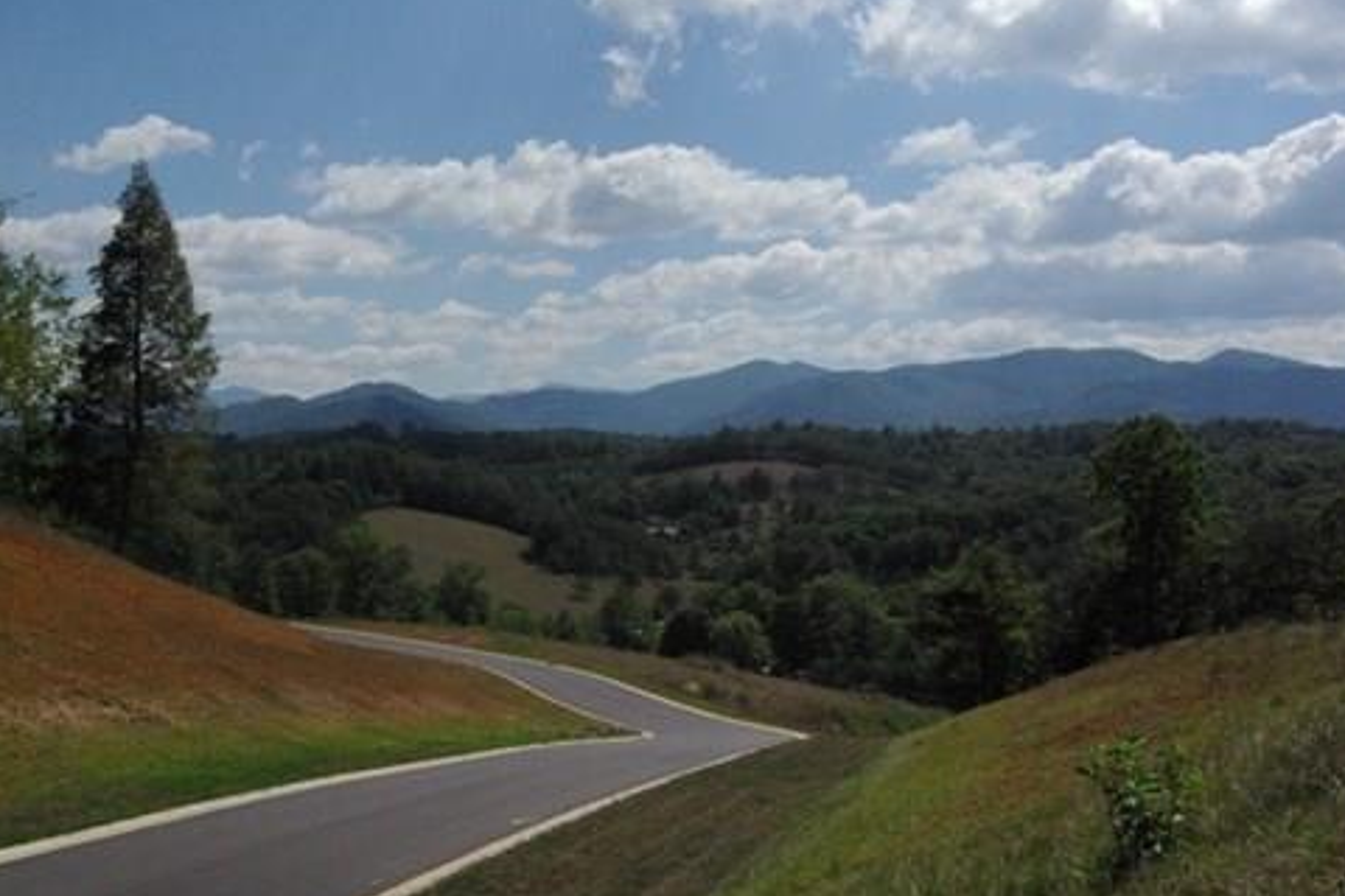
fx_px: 1793
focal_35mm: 48
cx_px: 530
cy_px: 400
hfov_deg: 40.9
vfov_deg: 28.1
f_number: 11
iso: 1600
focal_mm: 24
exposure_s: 1/4000
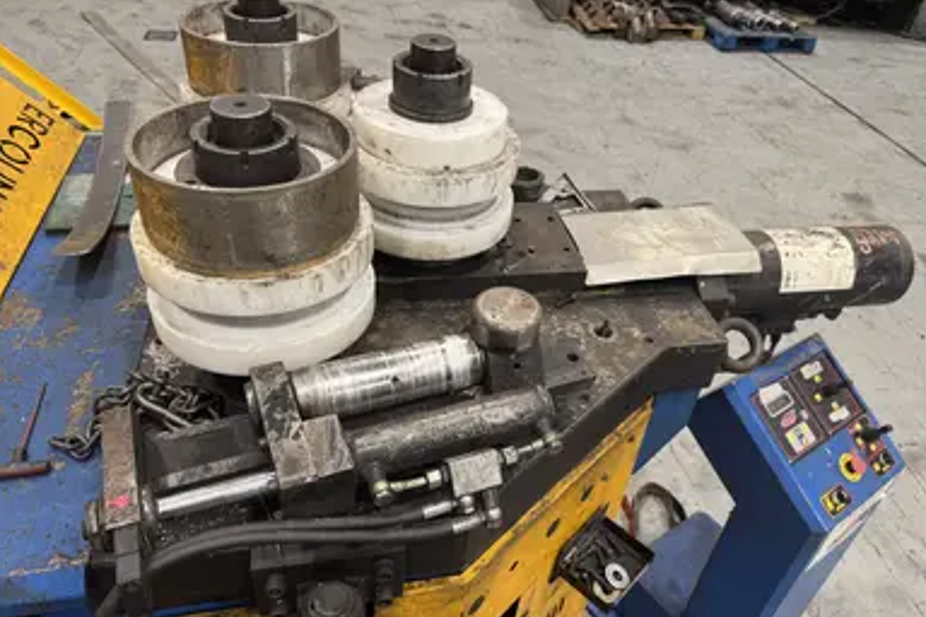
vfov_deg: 49.5
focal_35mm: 26
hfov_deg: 69.4
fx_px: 669
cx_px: 480
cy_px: 323
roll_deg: -7.0
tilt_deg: -39.3
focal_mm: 6.76
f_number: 1.78
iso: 125
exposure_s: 1/60
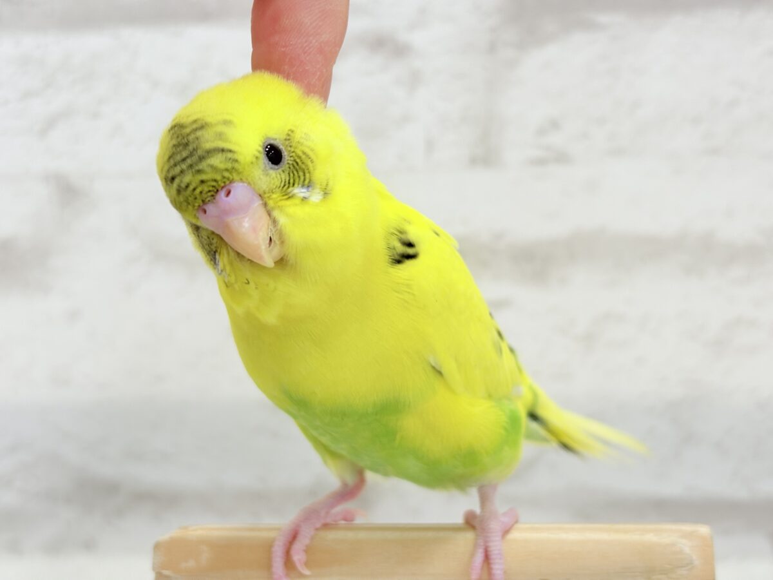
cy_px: 290
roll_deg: +2.9
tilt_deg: -10.6
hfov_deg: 36.8
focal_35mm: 52
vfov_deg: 28.0
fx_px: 1161
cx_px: 386
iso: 32
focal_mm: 5.96
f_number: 1.6
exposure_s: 1/50
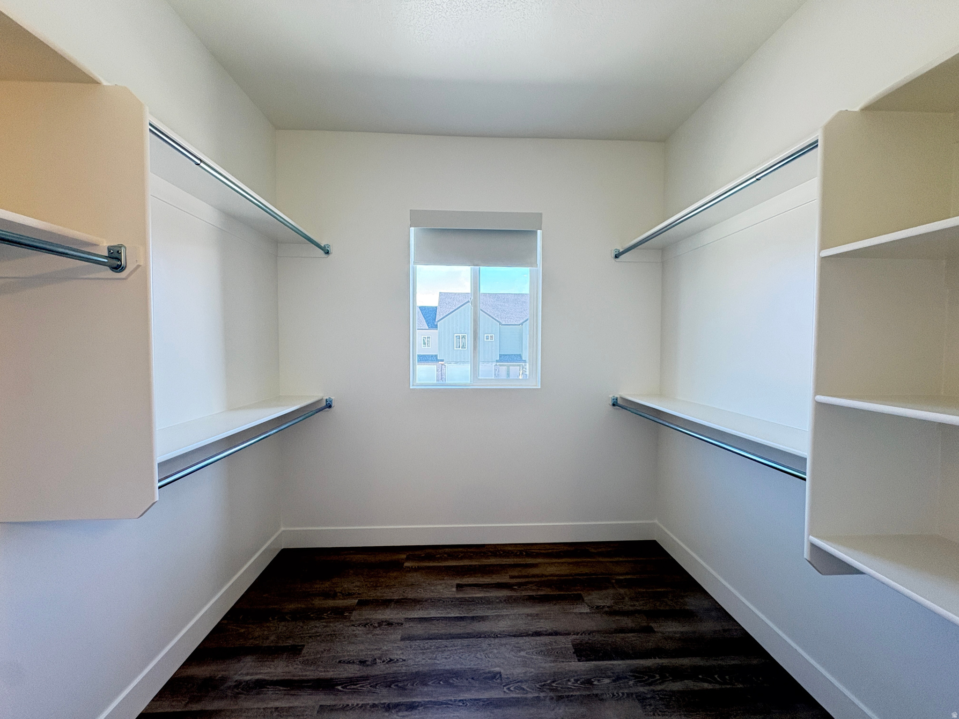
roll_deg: +0.3
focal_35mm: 14
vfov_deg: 85.7
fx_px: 388
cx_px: 480
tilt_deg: -1.9
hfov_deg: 102.1
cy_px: 360
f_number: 2.2
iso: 250
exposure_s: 1/120
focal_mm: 2.22
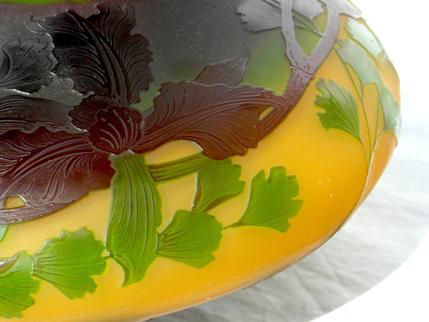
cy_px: 161
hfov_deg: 22.3
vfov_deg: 16.8
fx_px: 1091
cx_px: 214
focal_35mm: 88
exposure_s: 1/250
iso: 80
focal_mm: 14.3
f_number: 5.6
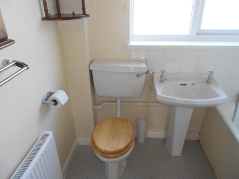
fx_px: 179
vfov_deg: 53.0
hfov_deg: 67.3
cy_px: 90
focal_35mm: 26
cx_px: 120
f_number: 3.2
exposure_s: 1/30
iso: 160
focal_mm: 4.6
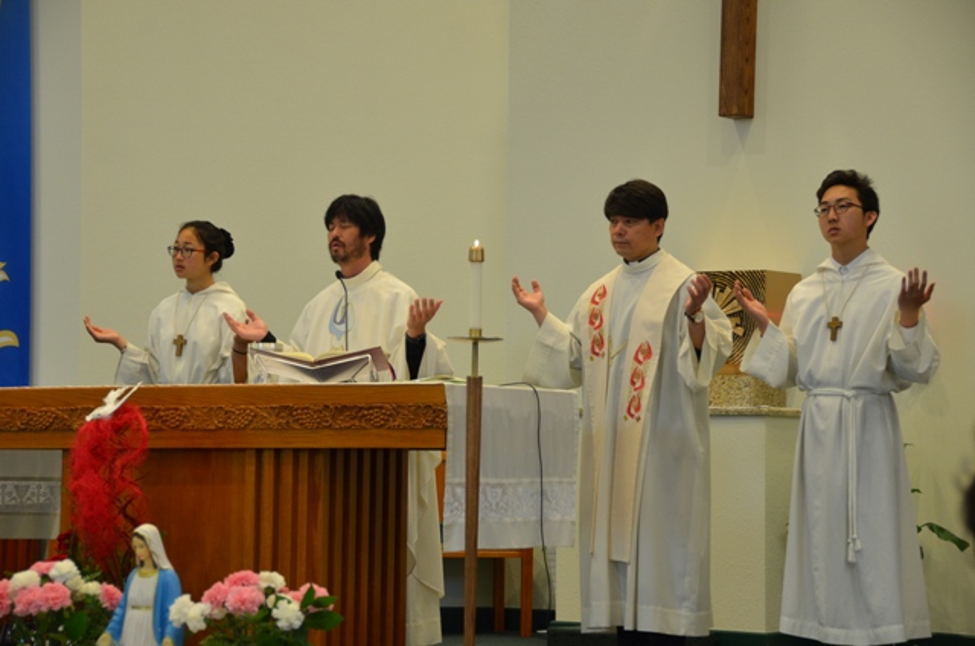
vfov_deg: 13.0
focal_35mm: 105
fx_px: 2838
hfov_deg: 19.5
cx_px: 488
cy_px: 323
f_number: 5
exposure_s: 1/40
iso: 800
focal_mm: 70
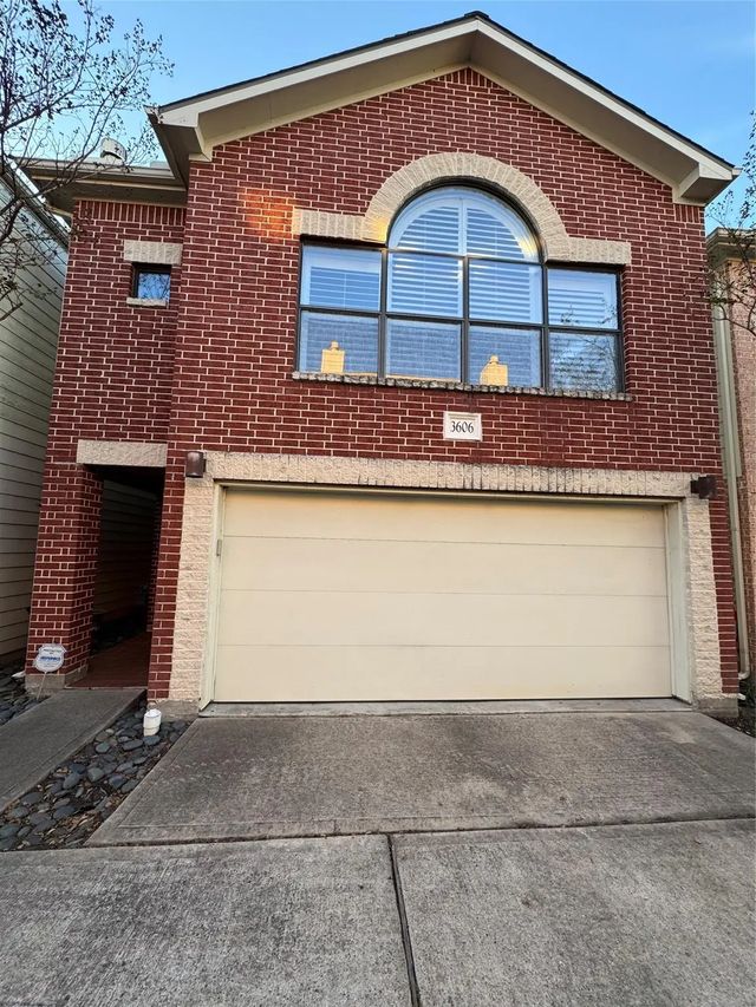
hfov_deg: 85.7
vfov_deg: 102.1
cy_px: 504
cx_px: 378
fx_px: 408
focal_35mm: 14
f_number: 2.2
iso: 40
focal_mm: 2.22
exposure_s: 1/122
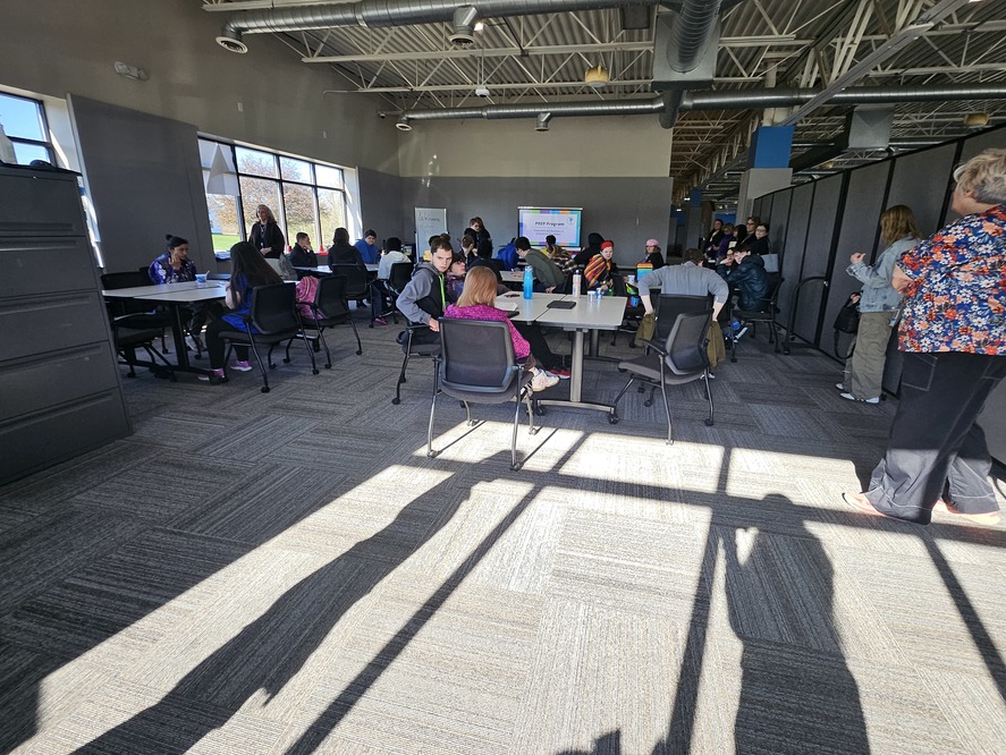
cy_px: 355
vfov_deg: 81.7
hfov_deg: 98.0
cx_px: 542
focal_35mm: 15
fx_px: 436
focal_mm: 1.74
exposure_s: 1/121
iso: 32
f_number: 2.2
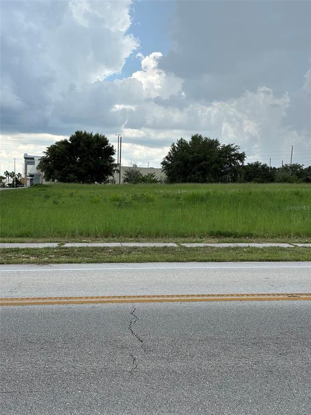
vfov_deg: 36.8
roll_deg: -2.5
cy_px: 208
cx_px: 156
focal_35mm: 52
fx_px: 623
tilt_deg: -1.9
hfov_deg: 28.0
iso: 32
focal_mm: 5.96
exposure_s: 1/1103
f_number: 1.6
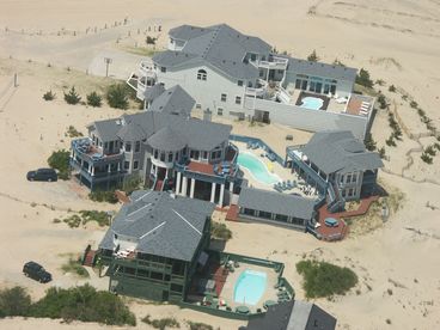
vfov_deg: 11.5
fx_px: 1640
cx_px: 220
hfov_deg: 15.3
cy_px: 165
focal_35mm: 129
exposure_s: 1/640
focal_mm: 32.7
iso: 64
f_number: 6.3
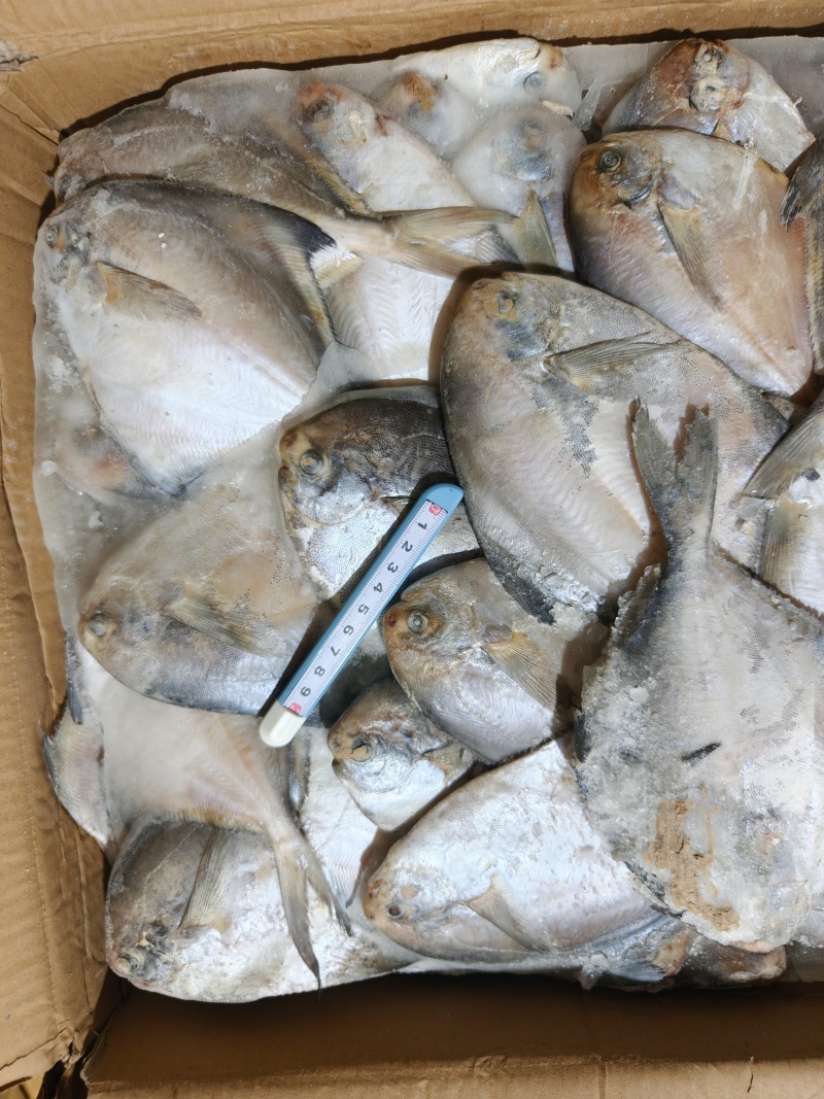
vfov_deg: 73.9
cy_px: 550
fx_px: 730
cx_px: 412
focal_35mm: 23
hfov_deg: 58.9
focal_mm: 8.67
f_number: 1.8
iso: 800
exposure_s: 1/50
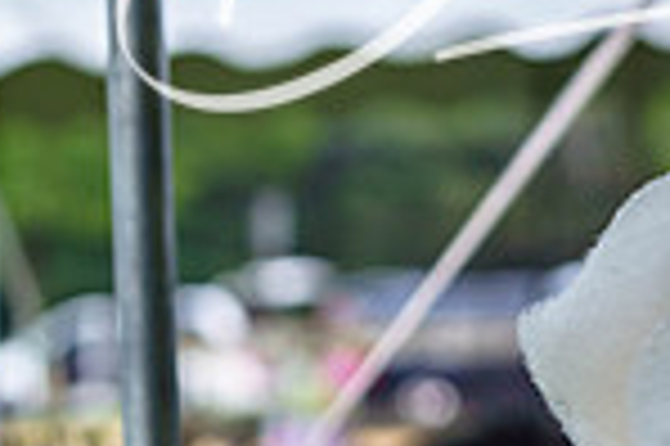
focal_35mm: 526
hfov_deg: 3.9
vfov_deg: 2.6
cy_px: 191
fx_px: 9779
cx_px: 769
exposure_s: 1/500
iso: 250
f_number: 4
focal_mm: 135
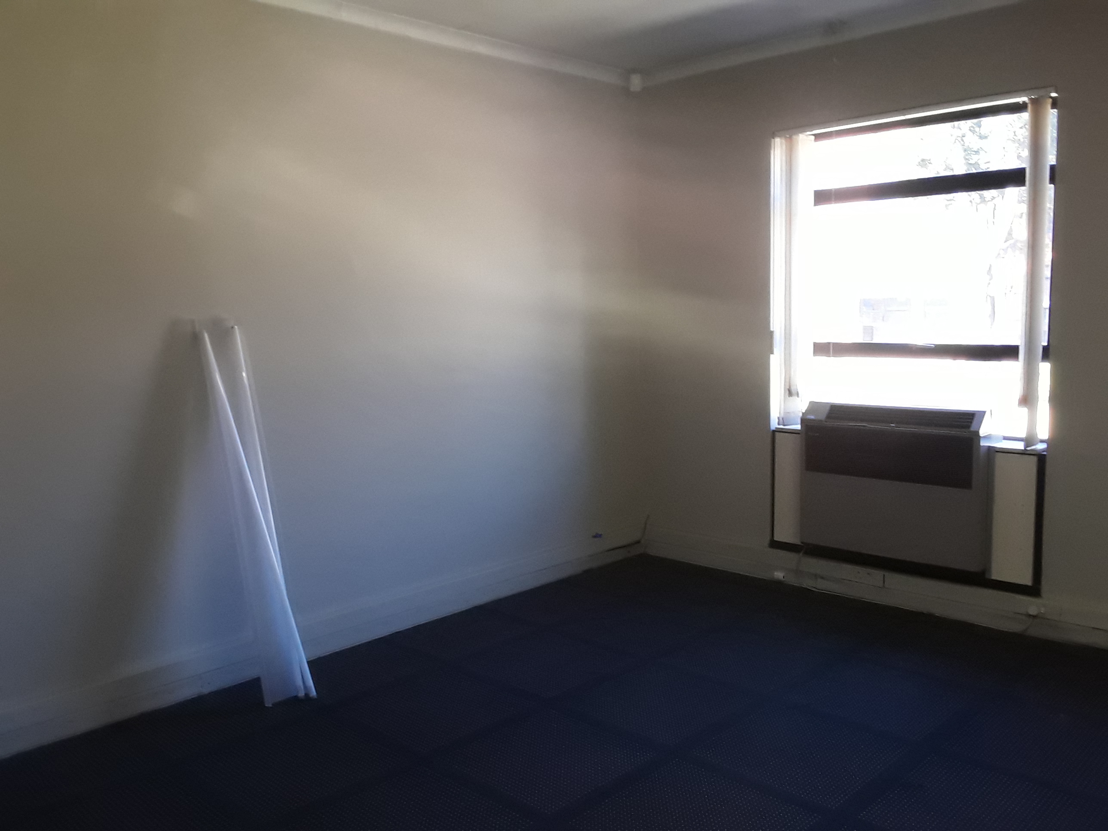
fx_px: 960
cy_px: 416
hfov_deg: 60.0
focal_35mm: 30
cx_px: 554
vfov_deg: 46.8
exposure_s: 1/50
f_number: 1.9
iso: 100
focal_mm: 2.2
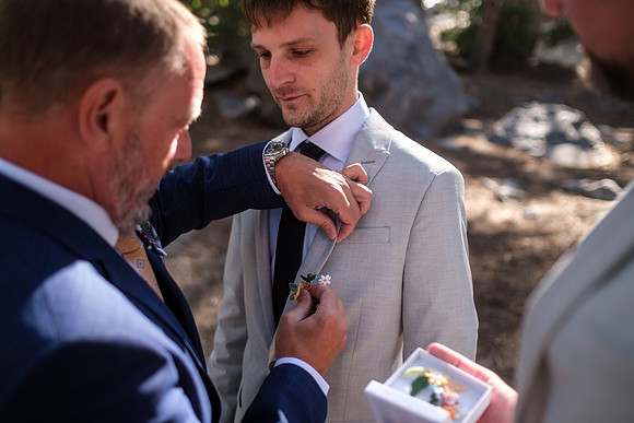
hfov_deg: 54.4
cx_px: 317
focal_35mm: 35
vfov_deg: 37.9
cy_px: 212
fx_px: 617
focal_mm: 23
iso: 160
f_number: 1.6
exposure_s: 1/450
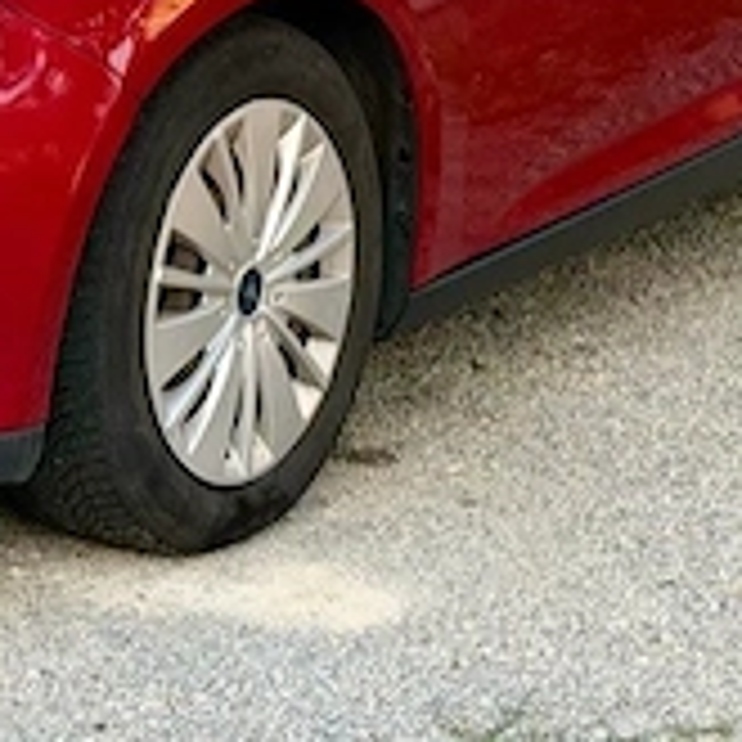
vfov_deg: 11.2
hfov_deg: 11.3
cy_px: -54
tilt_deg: -9.7
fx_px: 3735
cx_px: 49
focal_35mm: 154
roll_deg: +0.1
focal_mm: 6.76
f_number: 1.78
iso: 64
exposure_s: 1/294
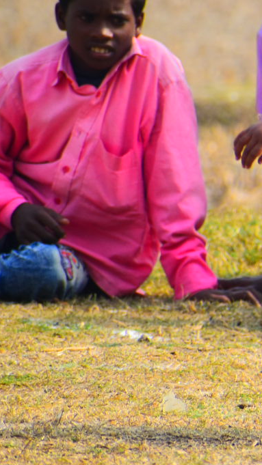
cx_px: 545
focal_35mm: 972
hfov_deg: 1.2
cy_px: 254
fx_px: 12006
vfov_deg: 2.2
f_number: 8
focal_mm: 260
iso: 200
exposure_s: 1/500
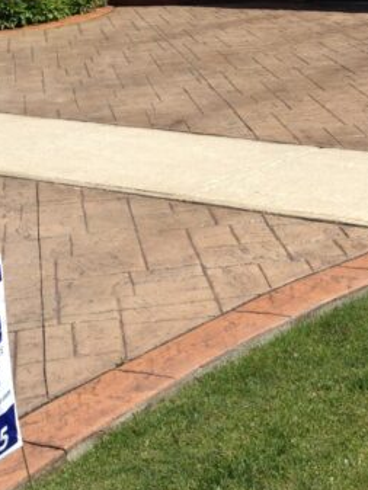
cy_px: 149
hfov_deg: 16.4
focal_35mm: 90
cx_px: 234
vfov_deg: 21.6
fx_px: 1275
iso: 50
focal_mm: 4.28
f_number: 2.4
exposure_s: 1/2045
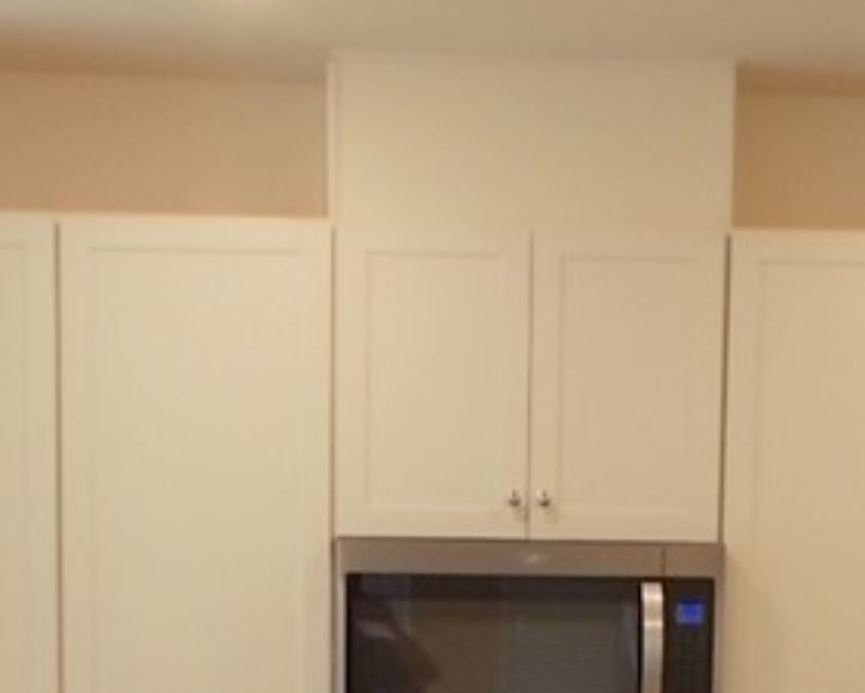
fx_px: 2357
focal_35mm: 92
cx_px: 485
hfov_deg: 20.8
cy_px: 984
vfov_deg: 15.6
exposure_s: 1/25
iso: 160
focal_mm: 4.6
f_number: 3.2
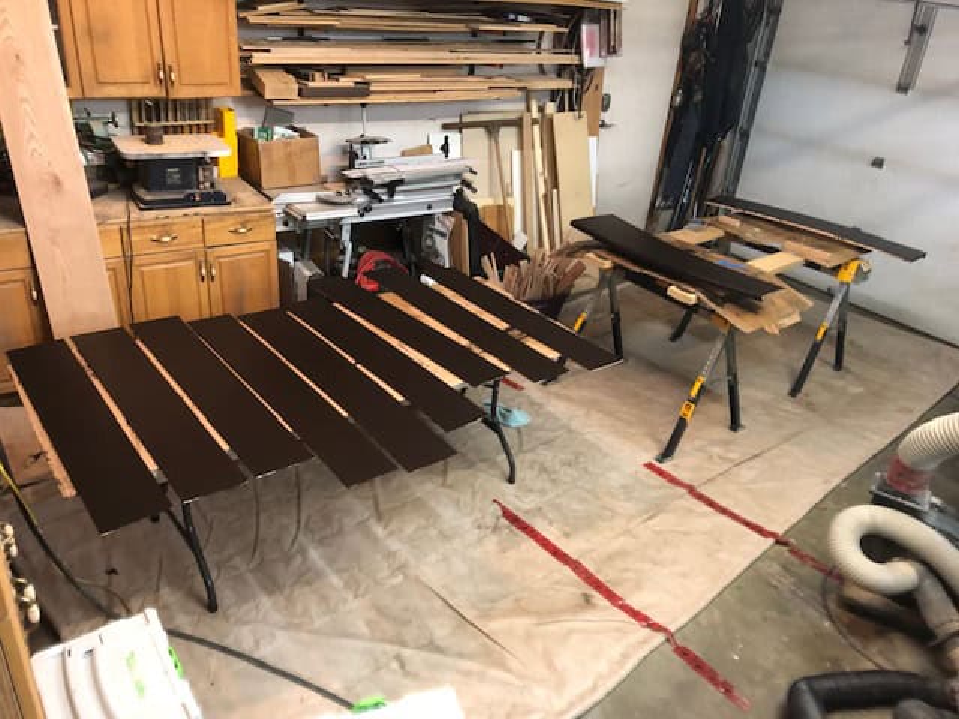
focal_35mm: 28
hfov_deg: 63.4
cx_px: 480
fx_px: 776
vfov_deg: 49.7
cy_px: 360
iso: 80
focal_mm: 4
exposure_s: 1/15
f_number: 1.8
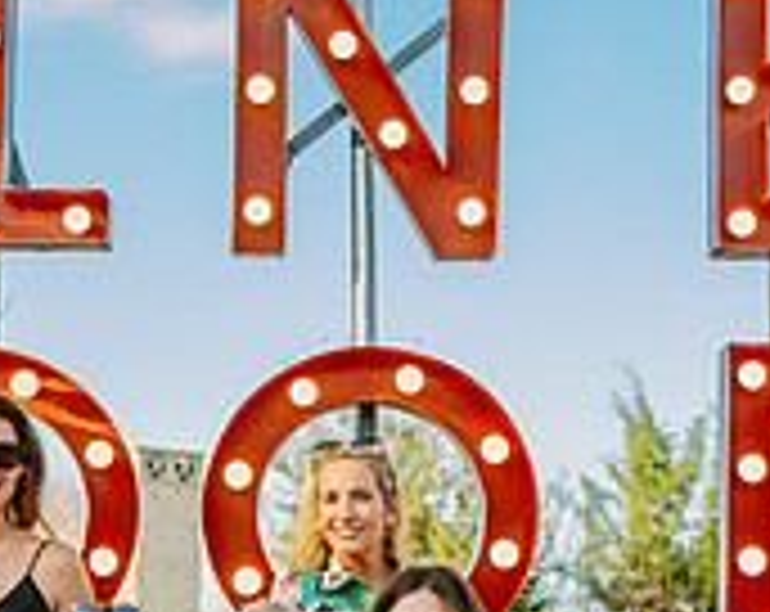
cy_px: 614
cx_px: 230
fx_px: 2069
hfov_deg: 21.0
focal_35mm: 91
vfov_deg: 16.5
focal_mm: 28.5
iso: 1250
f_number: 2.8
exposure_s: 1/8000
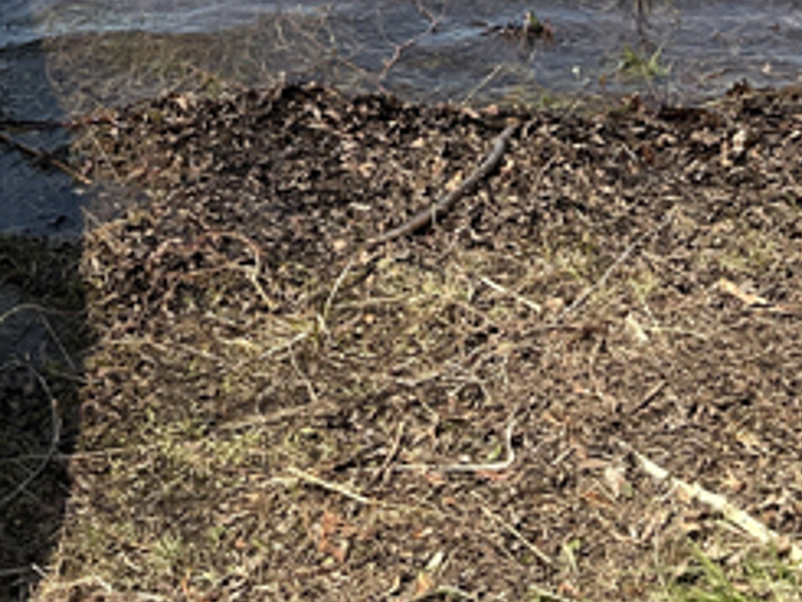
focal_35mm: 88
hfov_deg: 21.4
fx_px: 2040
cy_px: -411
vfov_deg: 15.0
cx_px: -10
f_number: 1.78
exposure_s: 1/3058
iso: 80
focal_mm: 6.86
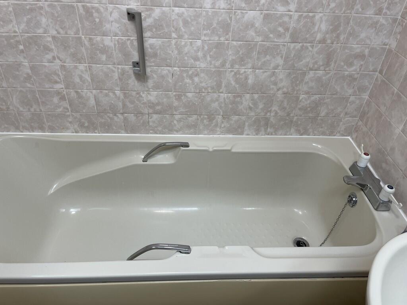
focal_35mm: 26
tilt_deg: -38.9
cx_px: 204
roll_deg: -3.6
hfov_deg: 67.3
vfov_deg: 53.1
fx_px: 306
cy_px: 152
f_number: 1.6
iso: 50
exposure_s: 1/100
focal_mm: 4.2
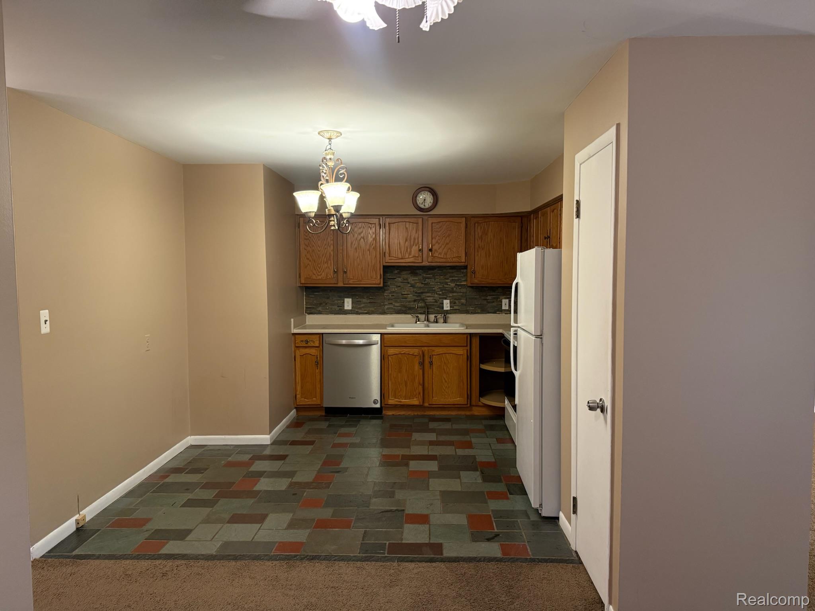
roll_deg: +0.4
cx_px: 408
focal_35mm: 24
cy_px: 306
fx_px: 565
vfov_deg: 56.8
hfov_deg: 71.6
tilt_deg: -3.3
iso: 400
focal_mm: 6.76
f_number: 1.78
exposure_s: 1/120
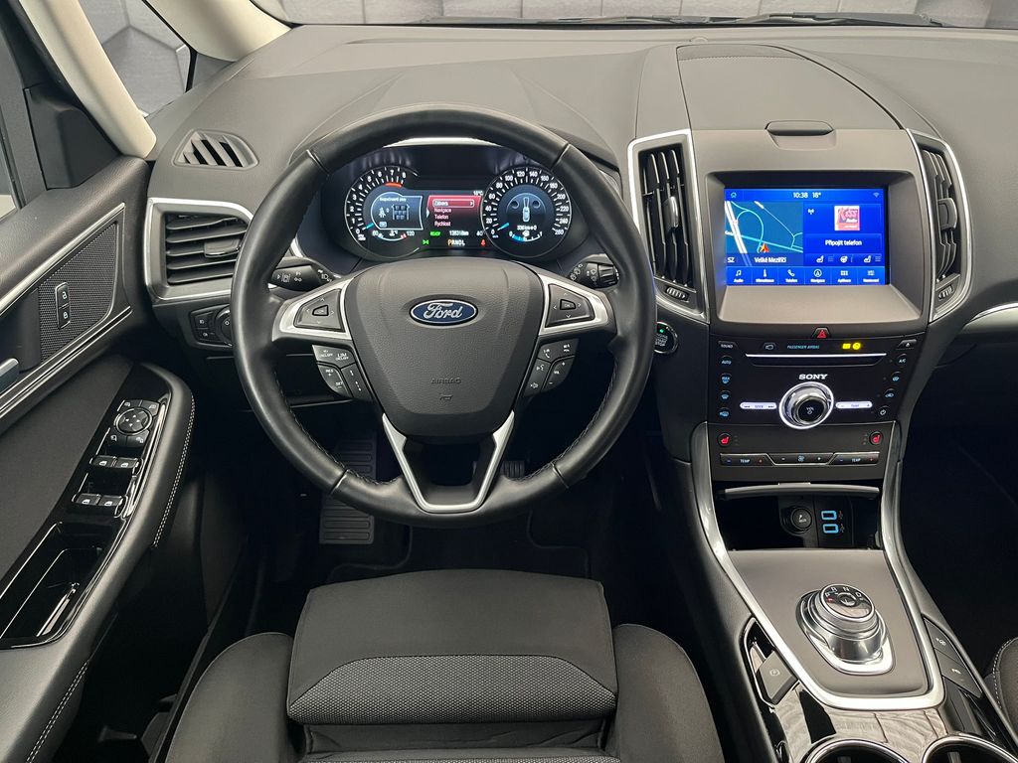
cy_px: 382
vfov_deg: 53.1
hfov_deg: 67.3
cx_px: 509
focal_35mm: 26
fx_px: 765
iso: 500
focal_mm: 5.1
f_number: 1.6
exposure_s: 1/55
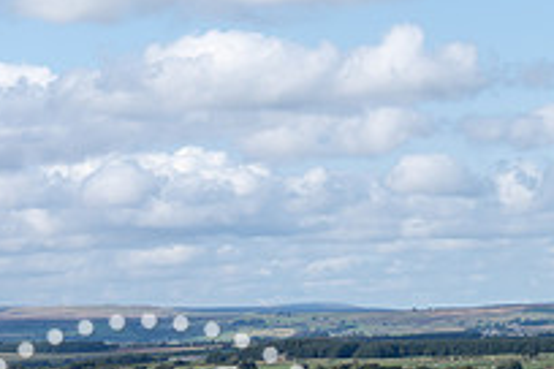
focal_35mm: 205
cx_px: 570
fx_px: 3154
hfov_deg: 10.0
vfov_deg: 6.7
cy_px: 430
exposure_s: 1/800
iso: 100
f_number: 5.6
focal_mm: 72
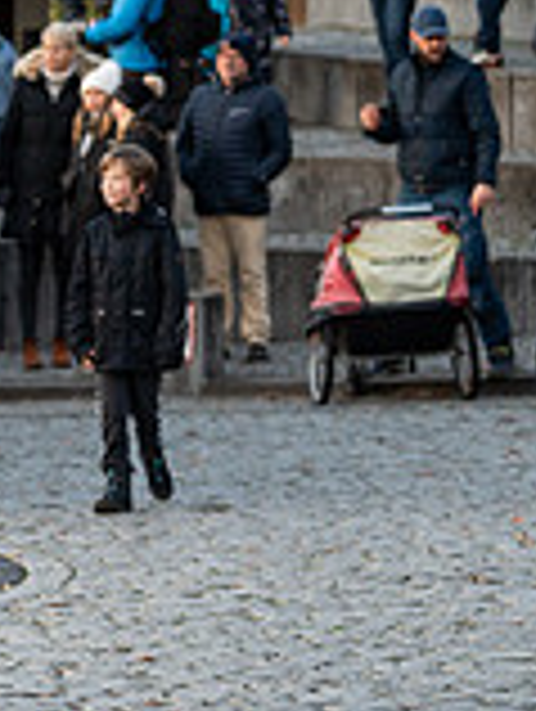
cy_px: 629
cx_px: -748
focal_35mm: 313
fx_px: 6445
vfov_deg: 6.3
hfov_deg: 4.6
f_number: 2.8
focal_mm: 89
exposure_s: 1/400
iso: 640
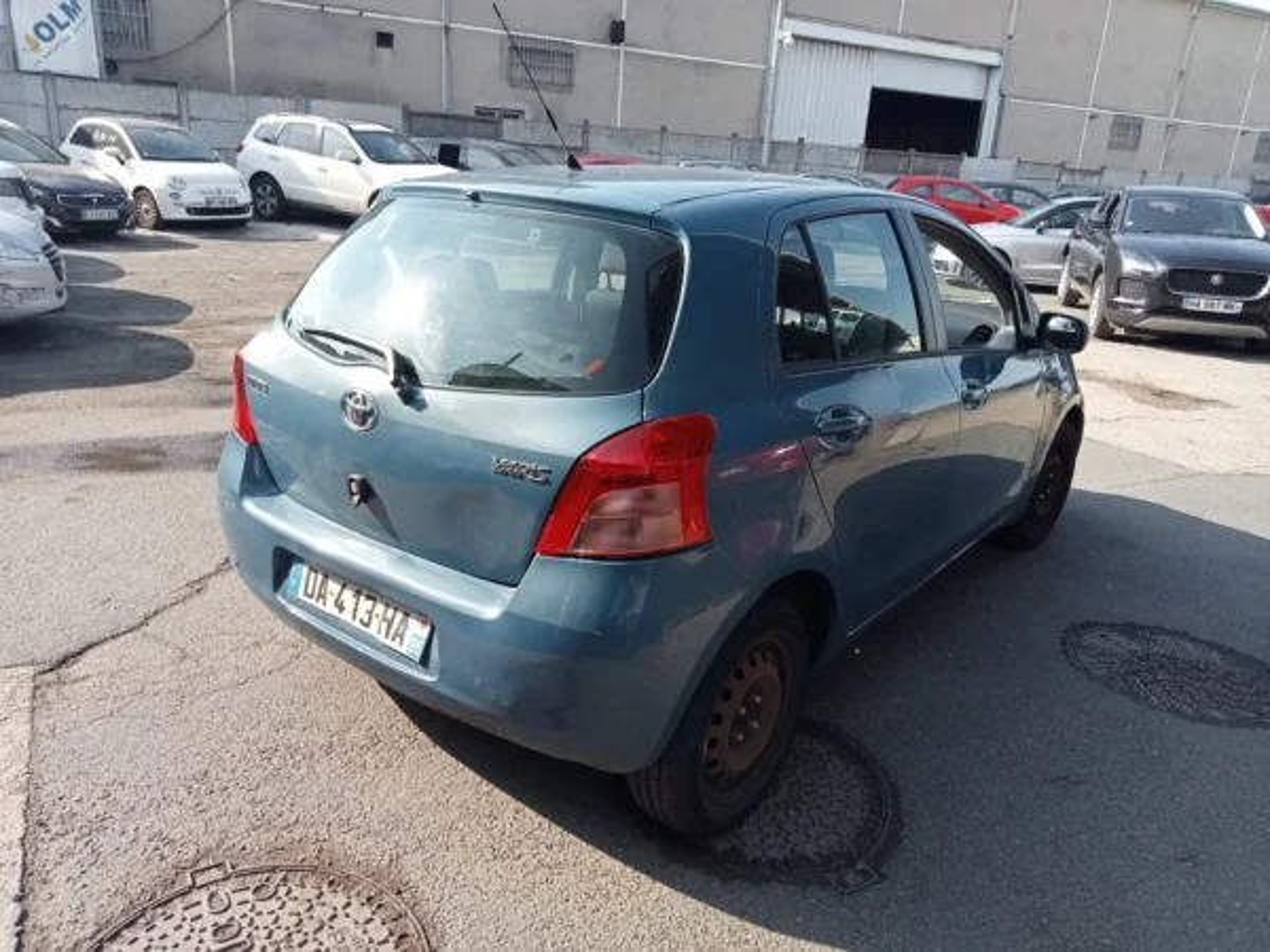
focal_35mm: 28
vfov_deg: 49.7
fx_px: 1027
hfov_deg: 63.4
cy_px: 476
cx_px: 635
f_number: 2.2
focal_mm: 3.46
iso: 100
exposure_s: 1/410
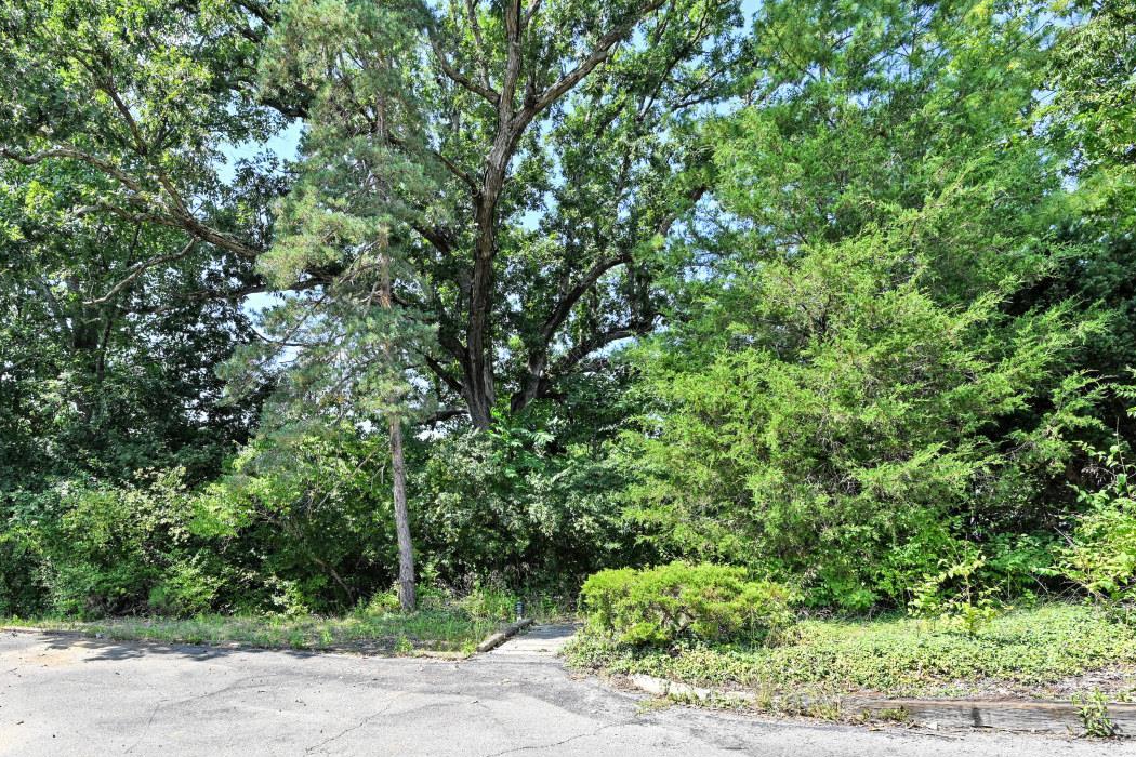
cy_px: 523
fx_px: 631
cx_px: 439
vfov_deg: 60.0
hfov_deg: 82.7
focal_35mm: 20
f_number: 5.6
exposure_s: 1/250
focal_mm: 14
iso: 125
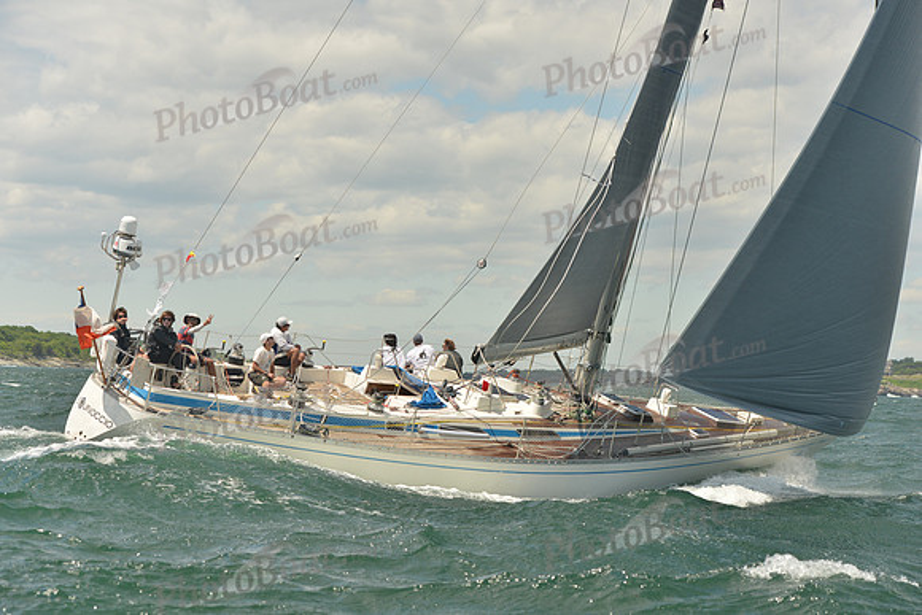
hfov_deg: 28.8
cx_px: 461
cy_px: 308
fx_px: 1793
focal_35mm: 70
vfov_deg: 19.5
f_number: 5.6
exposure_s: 1/800
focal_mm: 70
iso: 400
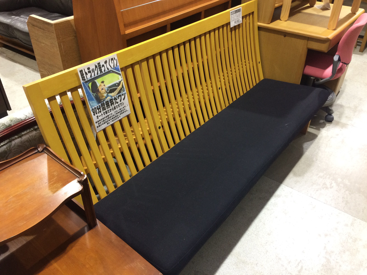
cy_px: 138
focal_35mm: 29
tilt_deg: -35.3
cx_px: 184
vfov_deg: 48.2
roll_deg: -0.6
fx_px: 307
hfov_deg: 61.7
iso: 100
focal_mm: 4.15
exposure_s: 1/30
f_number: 2.2
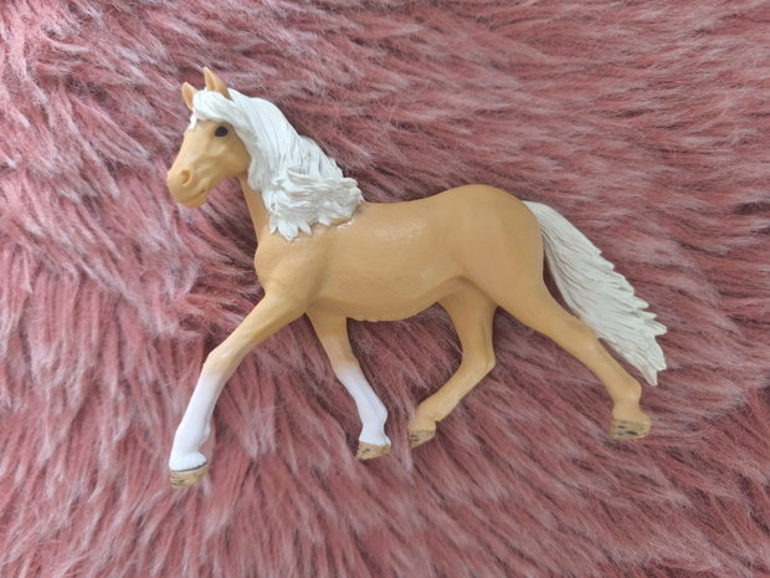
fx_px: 512
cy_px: 289
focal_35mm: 23
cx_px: 385
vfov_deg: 58.9
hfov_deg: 73.9
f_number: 1.6
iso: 500
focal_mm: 6.57
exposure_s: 1/50
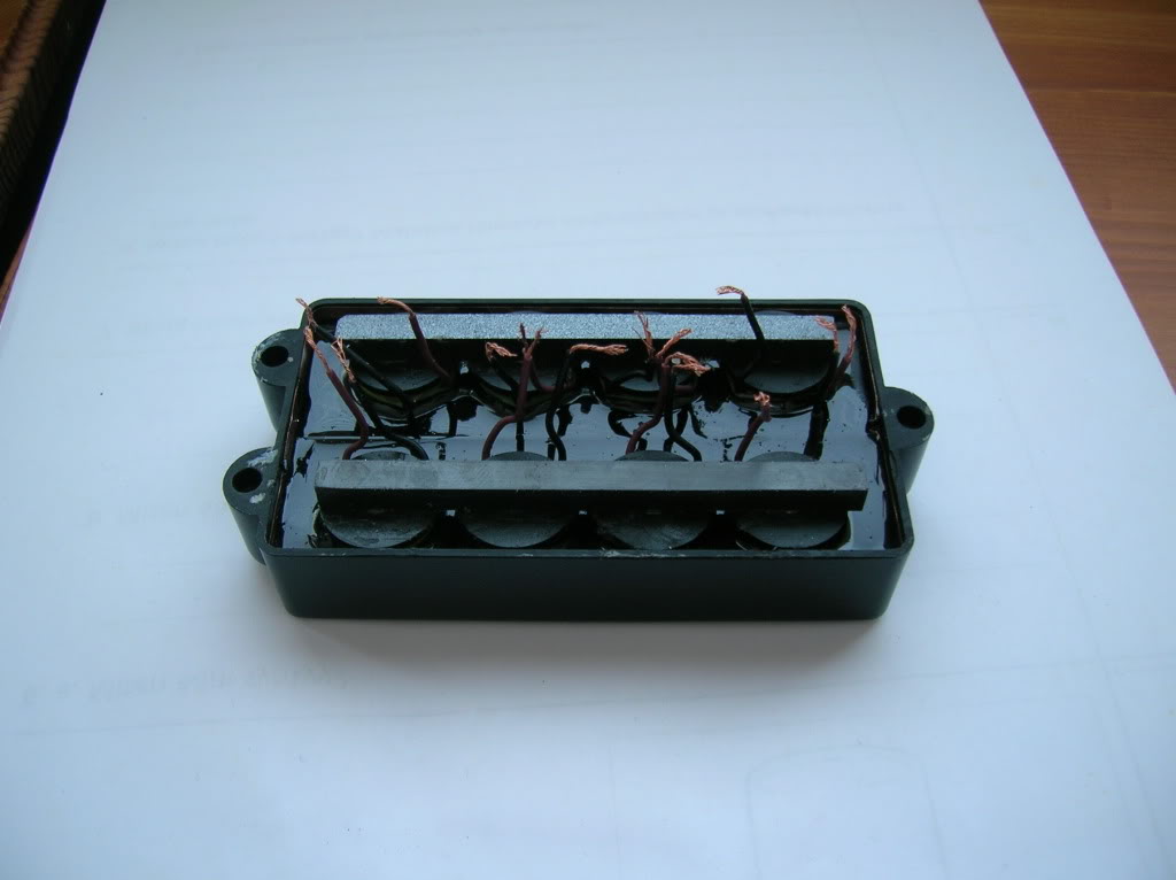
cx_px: 588
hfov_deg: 54.0
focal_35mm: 34
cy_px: 440
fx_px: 1154
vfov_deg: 41.7
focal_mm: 5.7
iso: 50
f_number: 2.9
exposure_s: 1/9
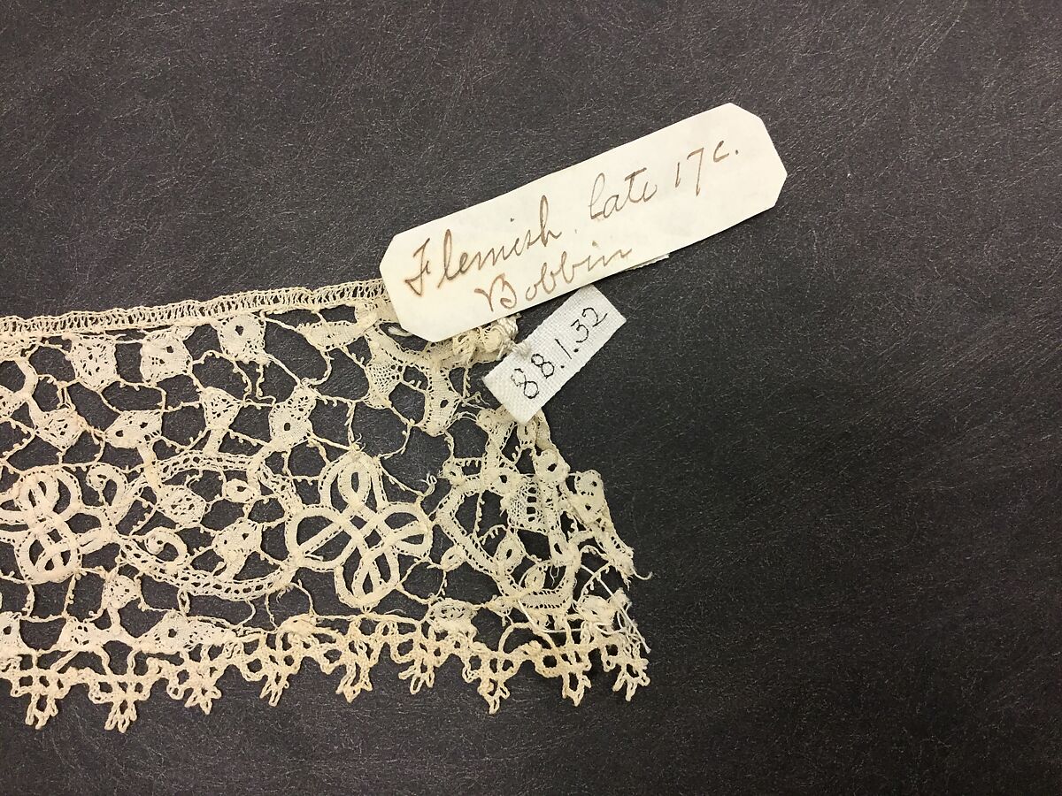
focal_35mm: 31
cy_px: 398
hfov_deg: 58.4
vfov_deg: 45.4
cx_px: 531
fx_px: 951
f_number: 2.4
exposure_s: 1/30
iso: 64
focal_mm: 3.3
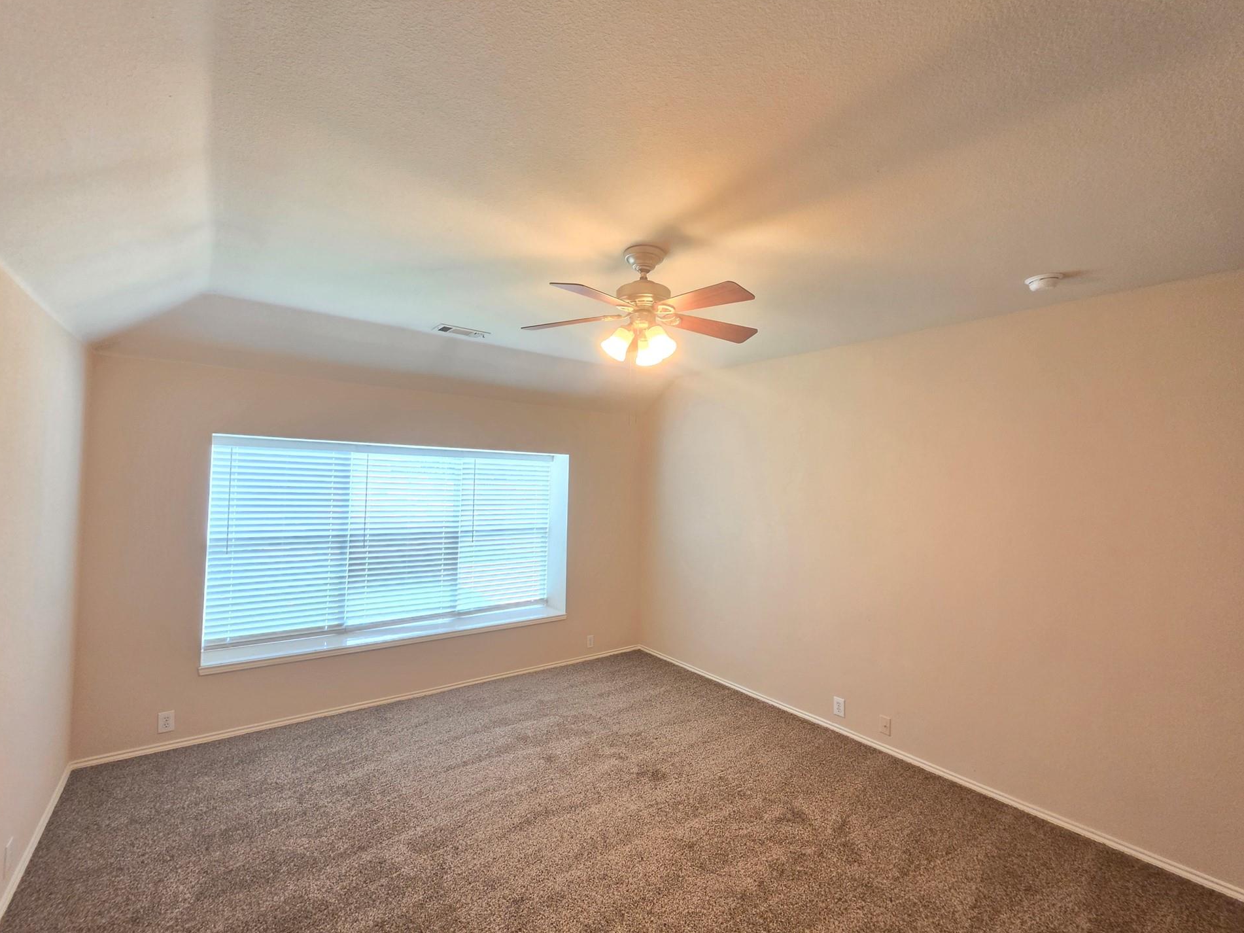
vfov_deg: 85.7
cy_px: 463
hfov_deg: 102.1
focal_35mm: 14
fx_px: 503
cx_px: 610
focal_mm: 2.2
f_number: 1.9
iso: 200
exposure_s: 1/60
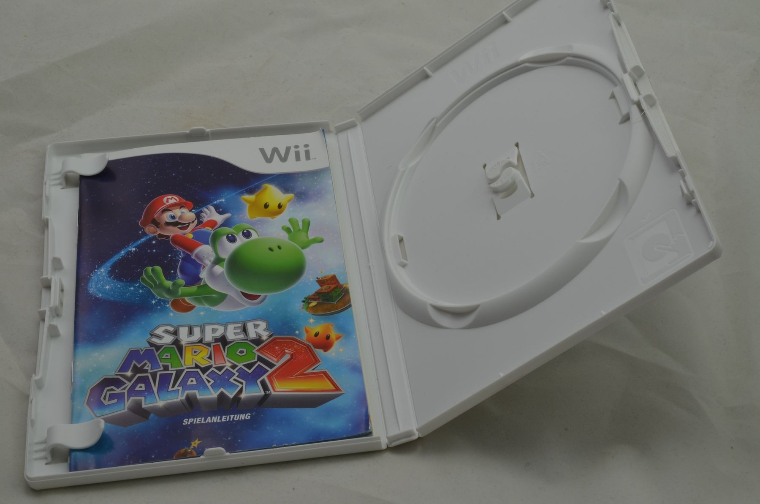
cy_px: 252
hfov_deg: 33.5
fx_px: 1264
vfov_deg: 22.5
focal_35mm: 60
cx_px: 380
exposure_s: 1/3
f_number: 20
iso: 100
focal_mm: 40
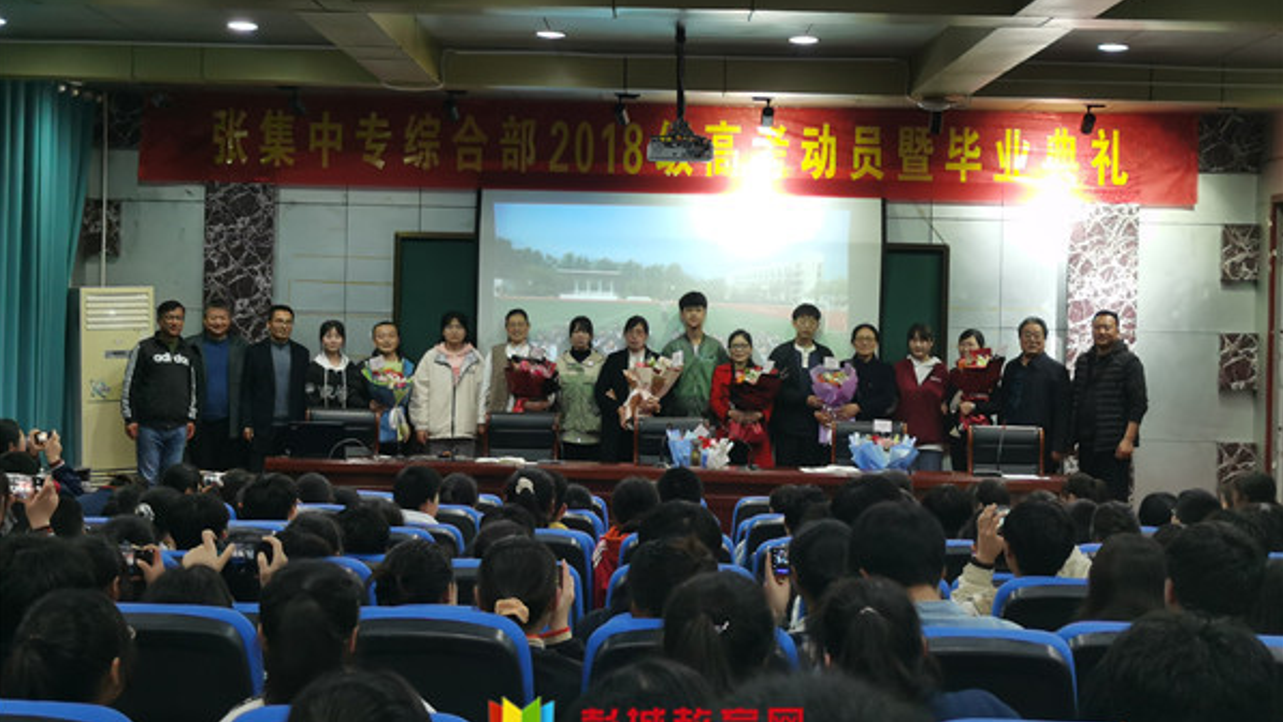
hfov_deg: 36.0
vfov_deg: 20.7
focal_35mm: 58
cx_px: 640
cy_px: 299
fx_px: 1973
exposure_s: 1/50
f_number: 1.8
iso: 160
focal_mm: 5.58
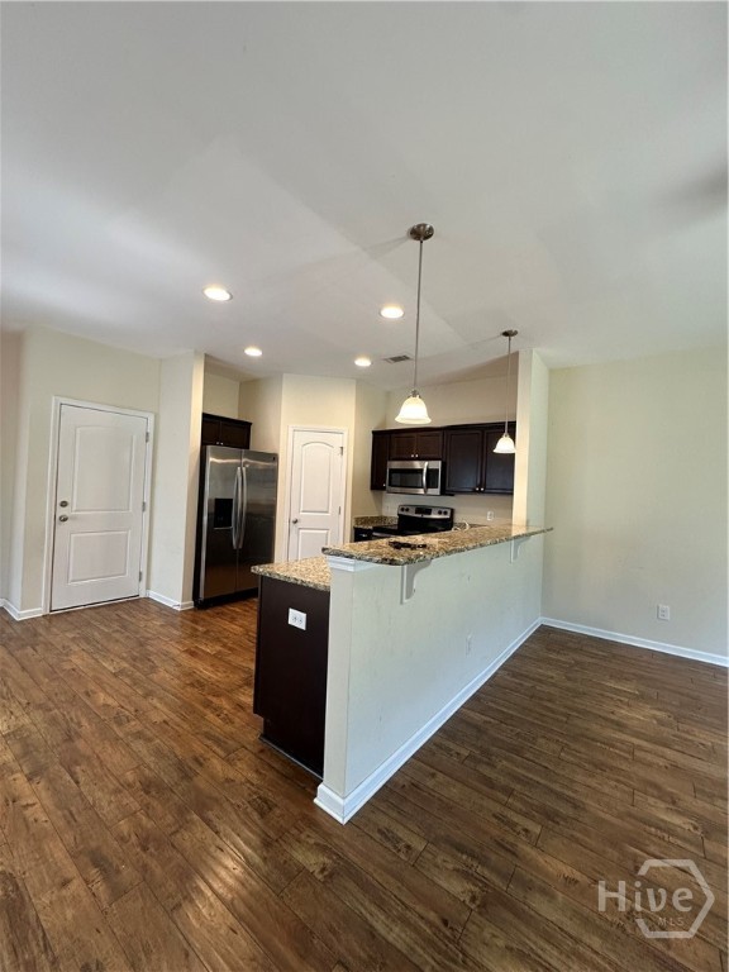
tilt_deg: +0.8
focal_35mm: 14
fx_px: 393
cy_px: 486
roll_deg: -2.4
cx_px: 364
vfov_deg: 102.1
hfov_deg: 85.7
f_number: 2.2
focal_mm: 2.22
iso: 160
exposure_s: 1/120
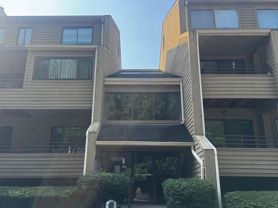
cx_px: 132
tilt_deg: +19.4
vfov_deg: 46.8
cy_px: 110
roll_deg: -1.1
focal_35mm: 30
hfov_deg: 59.9
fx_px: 241
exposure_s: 1/678
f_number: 1.78
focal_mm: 6.76
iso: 80
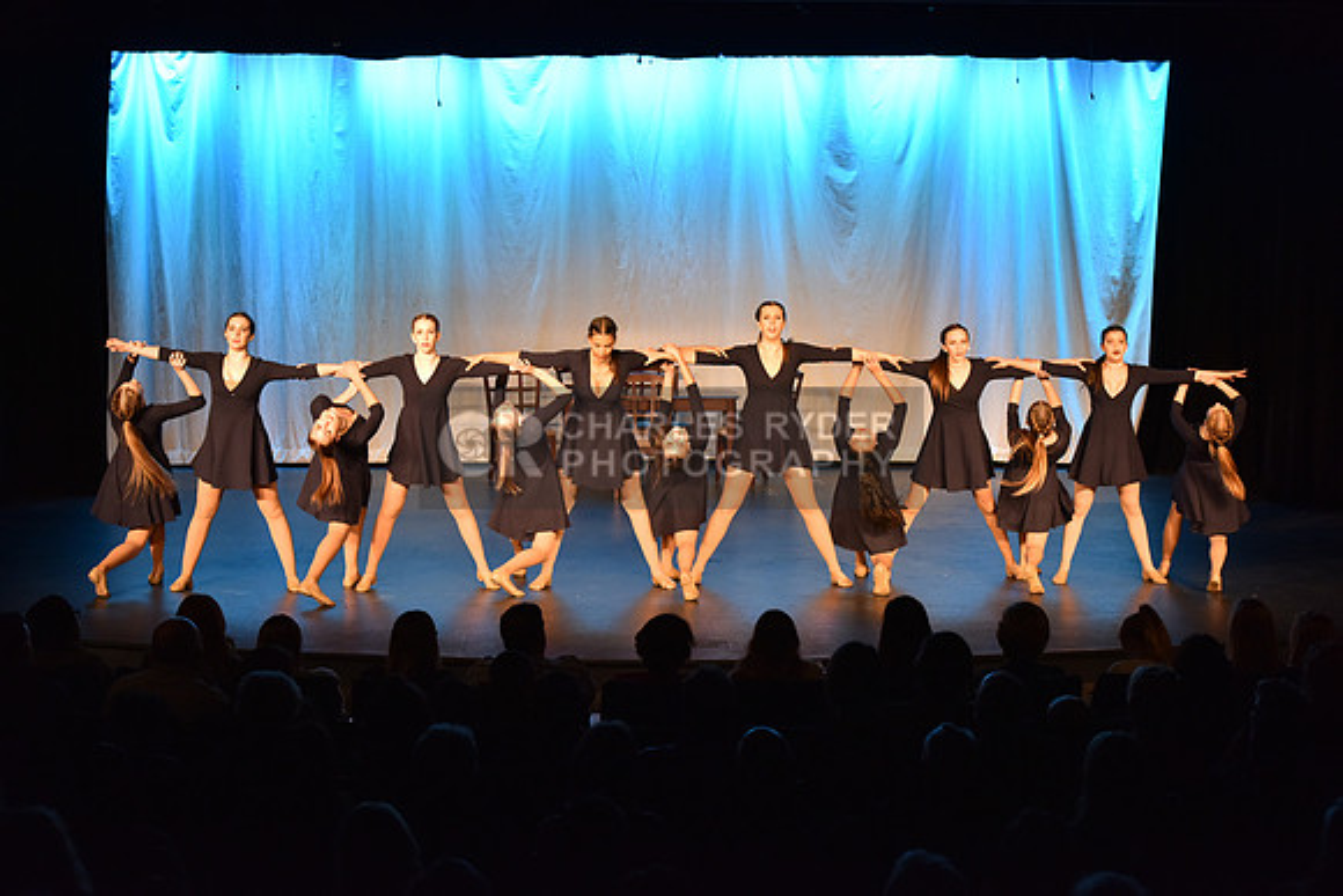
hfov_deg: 28.8
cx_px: 672
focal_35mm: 70
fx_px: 2612
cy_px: 448
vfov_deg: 19.5
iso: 2000
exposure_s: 1/250
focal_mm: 70
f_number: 4
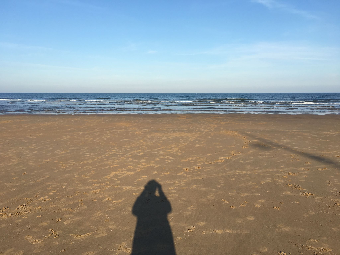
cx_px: 170
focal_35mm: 29
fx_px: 285
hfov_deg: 61.7
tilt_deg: -5.8
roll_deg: +0.4
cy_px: 128
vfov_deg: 48.2
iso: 25
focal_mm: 4.15
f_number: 2.2
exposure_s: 1/1399
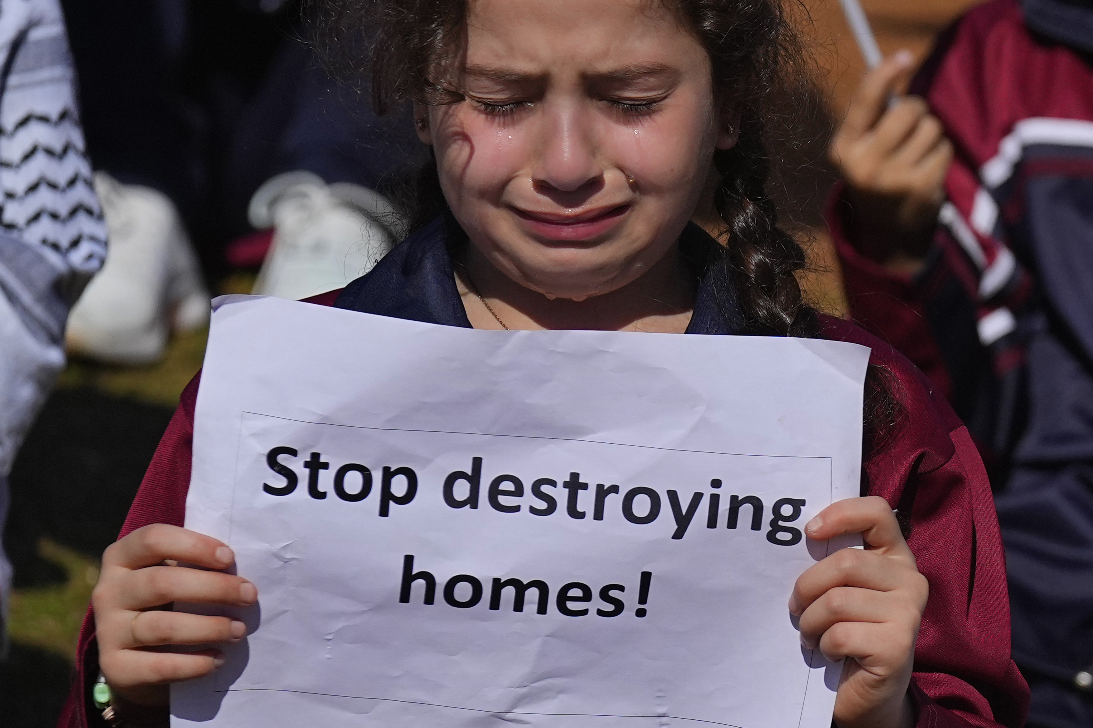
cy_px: 364
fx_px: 5100
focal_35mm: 168
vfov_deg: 8.2
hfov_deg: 12.2
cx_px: 546
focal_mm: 168
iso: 500
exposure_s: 1/10000
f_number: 5
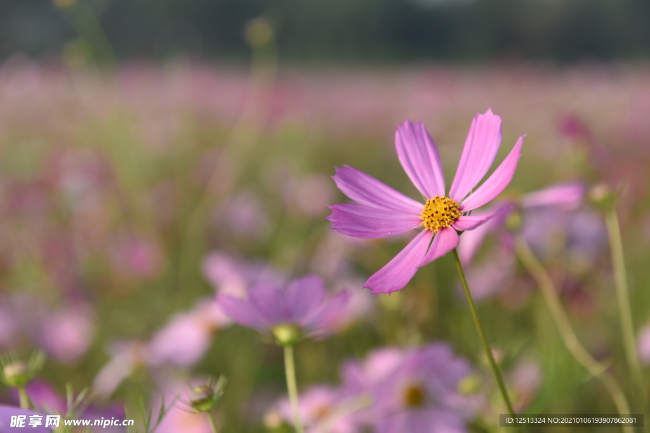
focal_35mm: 70
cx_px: 325
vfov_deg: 19.5
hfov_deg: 28.8
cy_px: 216
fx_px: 1264
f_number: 4.5
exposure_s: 1/320
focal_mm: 70
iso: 110
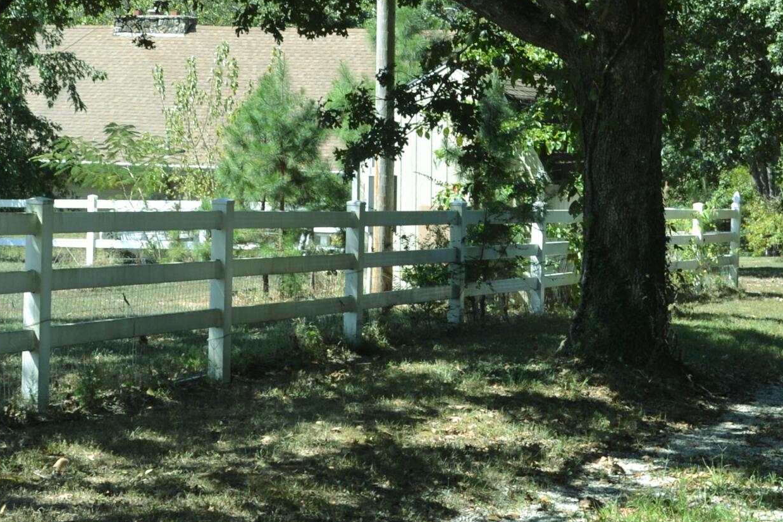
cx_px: 434
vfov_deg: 17.0
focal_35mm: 80
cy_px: 141
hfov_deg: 25.4
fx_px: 1740
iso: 110
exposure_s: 1/125
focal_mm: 22
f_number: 5.6
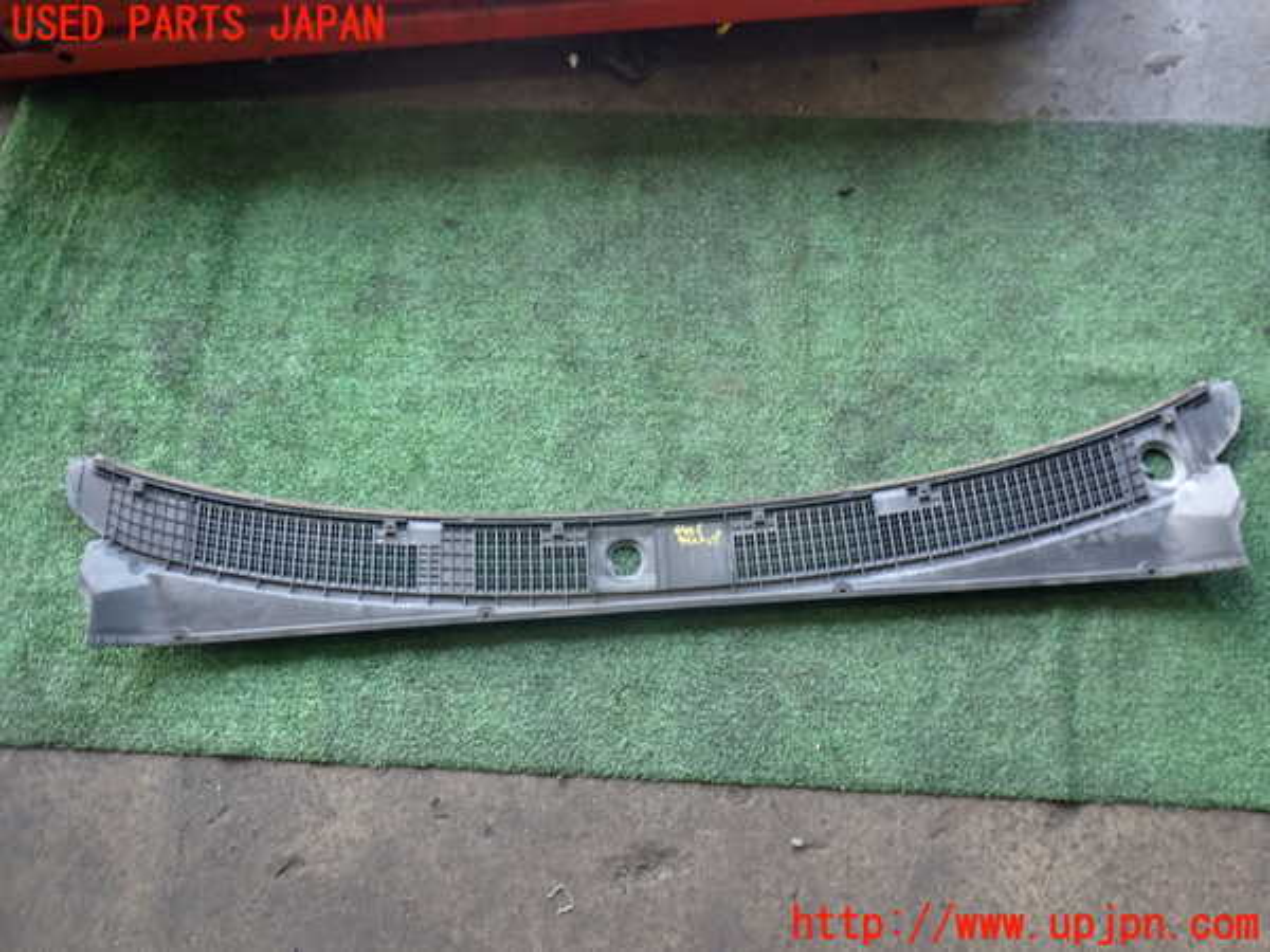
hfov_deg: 60.0
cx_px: 635
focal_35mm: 30
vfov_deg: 46.8
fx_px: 1101
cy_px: 476
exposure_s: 1/80
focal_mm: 5.4
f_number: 2.3
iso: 200
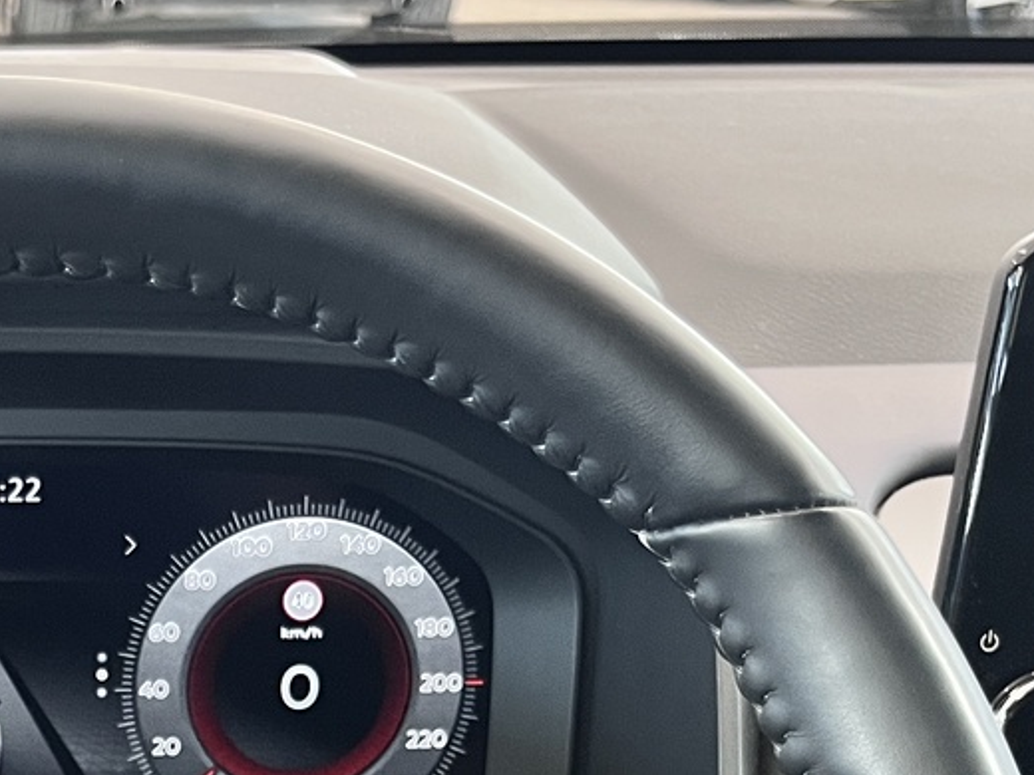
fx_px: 2390
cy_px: 1049
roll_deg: -0.5
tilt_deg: -30.2
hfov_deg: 23.6
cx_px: 46
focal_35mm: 80
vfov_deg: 17.2
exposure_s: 1/50
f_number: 1.6
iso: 250
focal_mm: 5.1
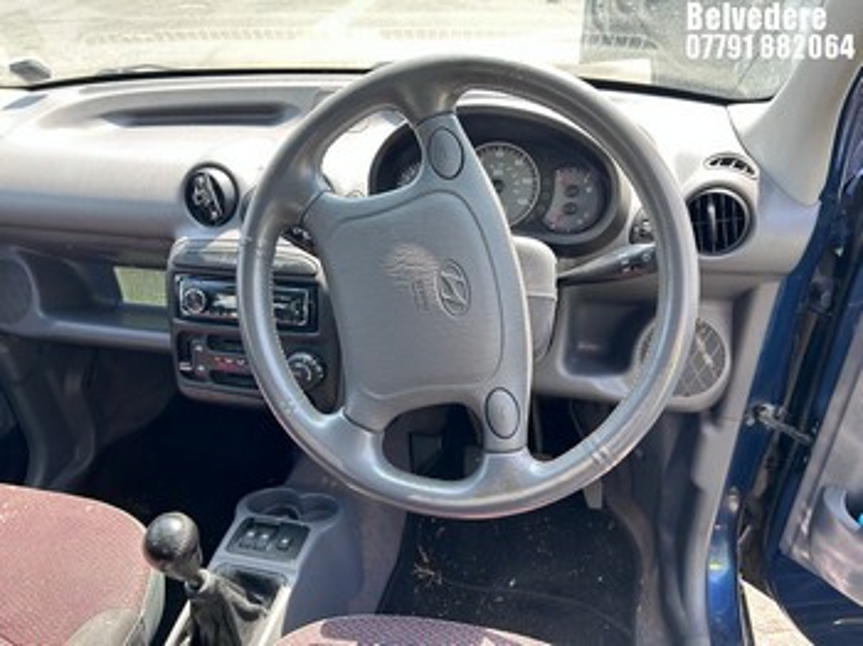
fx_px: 648
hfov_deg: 67.3
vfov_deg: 53.0
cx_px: 432
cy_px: 323
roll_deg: +4.3
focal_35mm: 26
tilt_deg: -30.1
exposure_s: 1/167
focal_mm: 5.7
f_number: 1.5
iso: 40
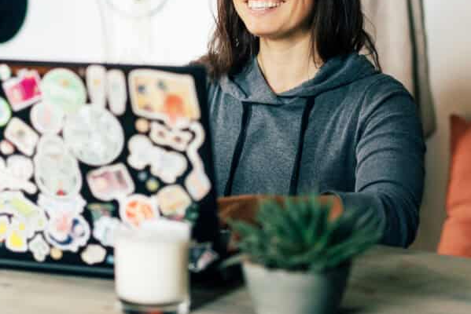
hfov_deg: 21.7
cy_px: 84
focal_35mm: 94
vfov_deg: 14.5
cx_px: 226
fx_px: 1230
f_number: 2
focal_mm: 55
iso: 200
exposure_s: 1/320
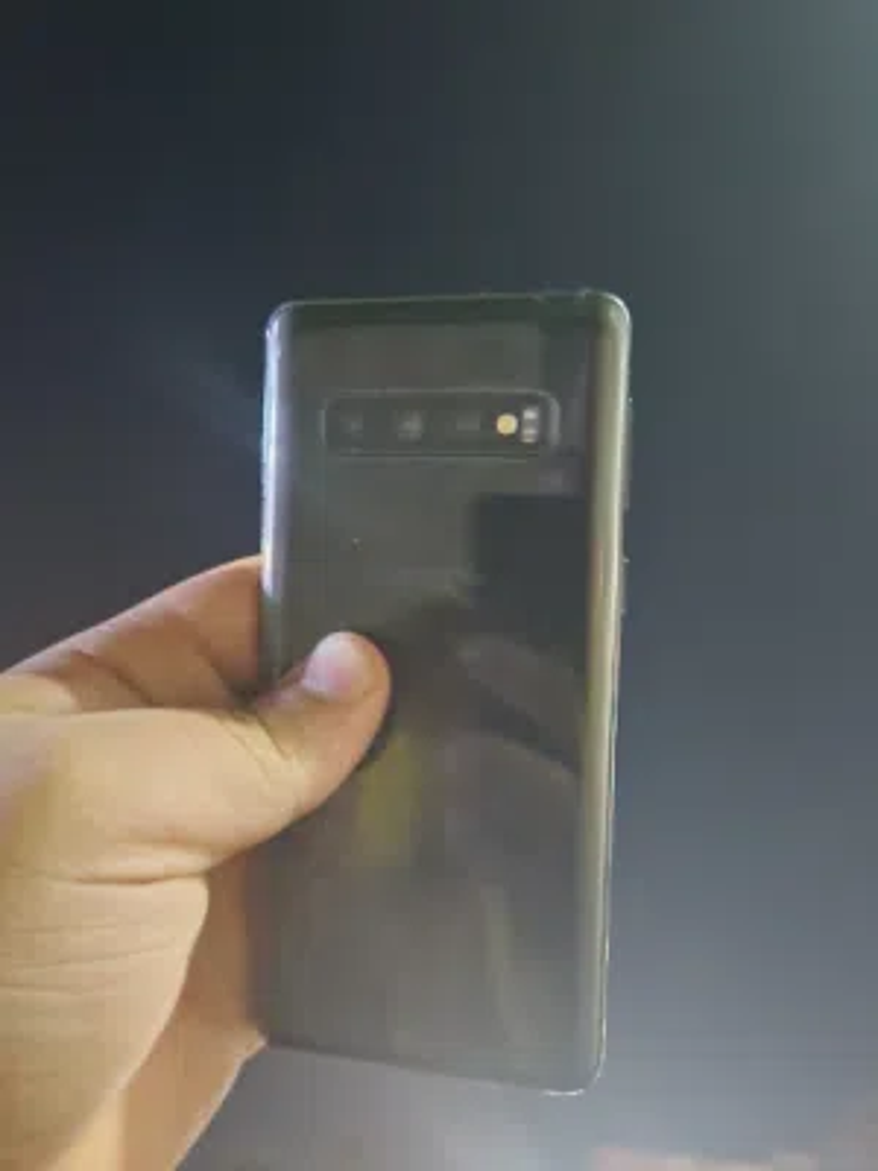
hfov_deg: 58.9
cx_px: 439
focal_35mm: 23
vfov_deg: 73.9
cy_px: 586
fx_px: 778
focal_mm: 5.4
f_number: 1.8
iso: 1000
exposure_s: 1/9.99
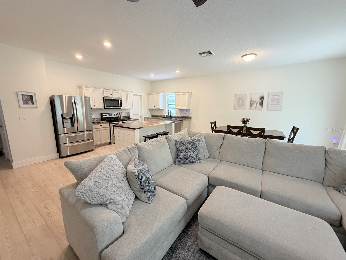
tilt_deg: -8.7
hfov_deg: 102.1
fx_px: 140
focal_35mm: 14
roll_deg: -0.3
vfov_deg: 85.7
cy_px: 130
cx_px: 173
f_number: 2.2
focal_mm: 2.22
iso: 200
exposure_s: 1/60
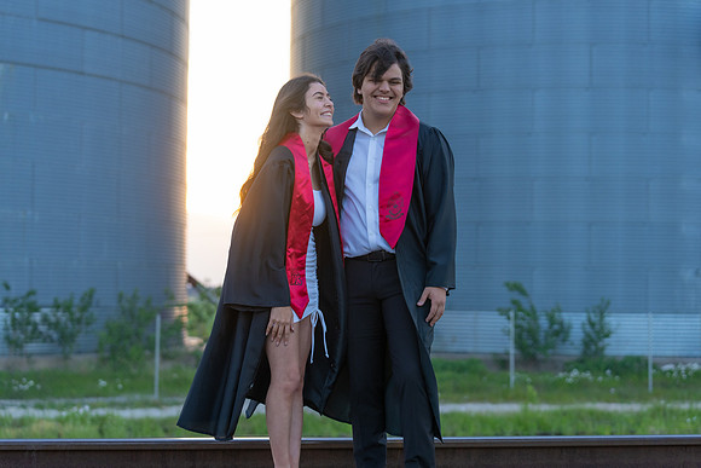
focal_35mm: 73
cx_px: 350
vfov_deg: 18.7
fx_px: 1422
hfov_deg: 27.7
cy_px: 234
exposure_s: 1/320
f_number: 3.2
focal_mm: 70
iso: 500
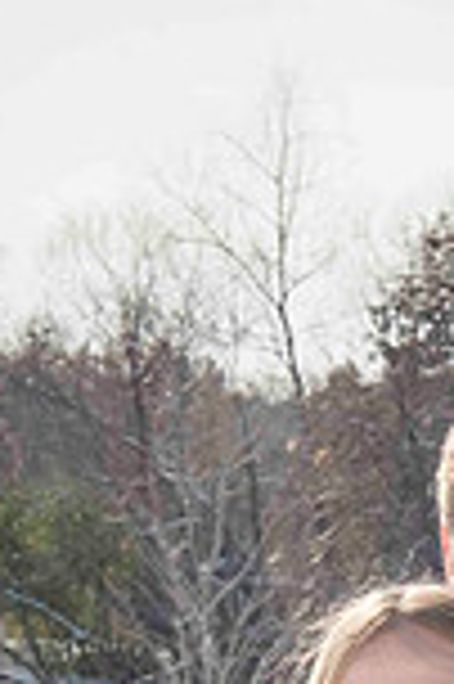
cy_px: 963
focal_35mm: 222
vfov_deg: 9.1
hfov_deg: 6.1
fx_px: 4209
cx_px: 499
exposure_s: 1/1000
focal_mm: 75
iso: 800
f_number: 18
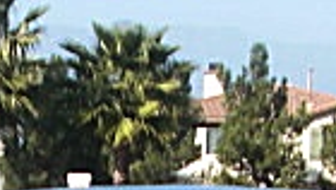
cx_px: -29
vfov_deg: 5.4
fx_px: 1908
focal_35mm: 214
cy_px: 575
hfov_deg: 10.0
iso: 50
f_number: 3.1
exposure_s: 1/320
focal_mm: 7.6
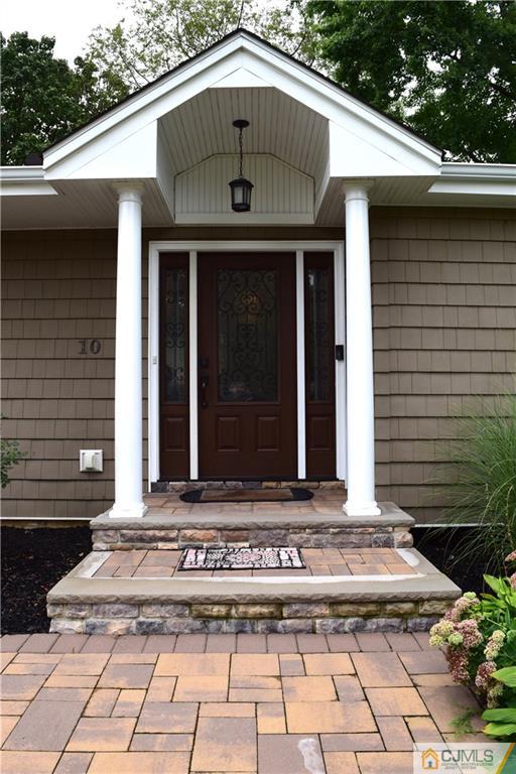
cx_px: 258
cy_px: 387
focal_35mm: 27
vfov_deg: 67.4
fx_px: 580
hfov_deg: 47.9
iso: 400
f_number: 10
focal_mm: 18
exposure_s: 1/200
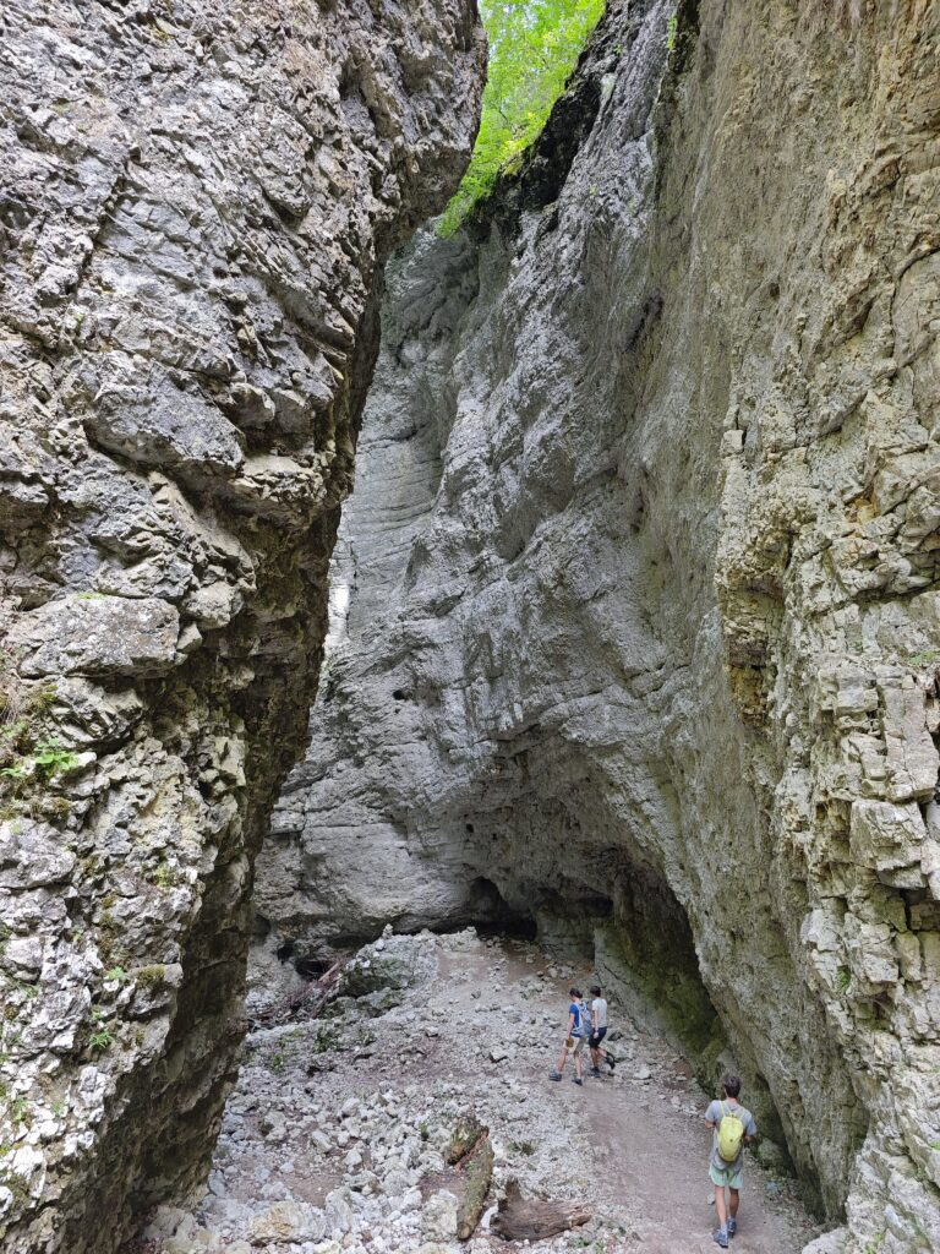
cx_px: 470
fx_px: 833
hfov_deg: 58.9
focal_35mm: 23
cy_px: 627
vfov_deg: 73.9
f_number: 2
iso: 200
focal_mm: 8.72
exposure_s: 1/77
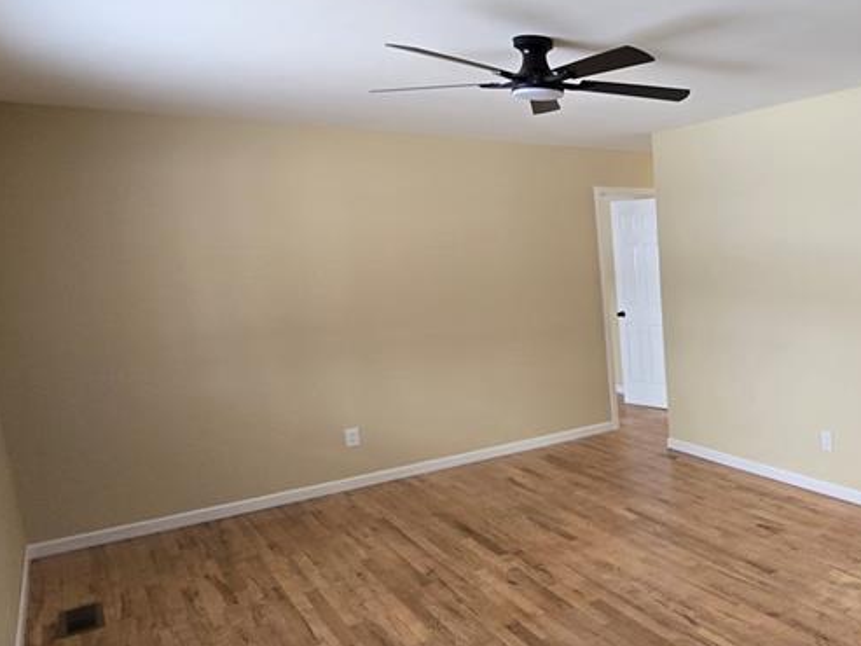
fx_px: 672
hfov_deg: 53.7
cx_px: 830
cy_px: 368
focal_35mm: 27
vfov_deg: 51.2
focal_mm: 2.2
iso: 100
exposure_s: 1/60
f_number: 2.2
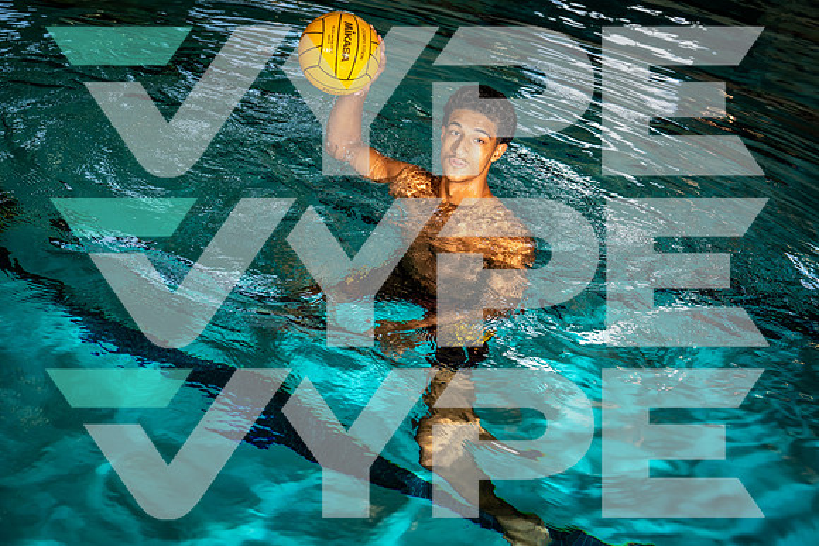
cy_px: 273
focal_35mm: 51
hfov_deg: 38.9
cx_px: 410
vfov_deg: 26.5
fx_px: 1160
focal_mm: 51
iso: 640
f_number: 5.6
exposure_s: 1/250
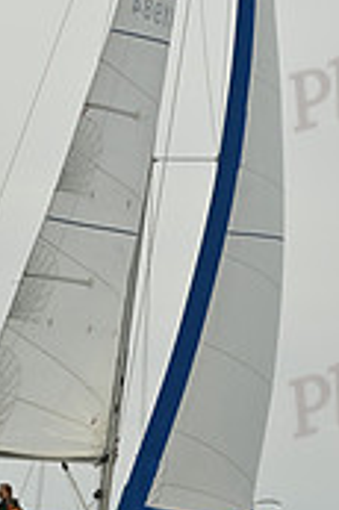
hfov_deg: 5.8
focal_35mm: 235
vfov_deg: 8.8
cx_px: 137
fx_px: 3326
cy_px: 251
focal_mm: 70
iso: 320
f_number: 13
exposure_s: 1/1250
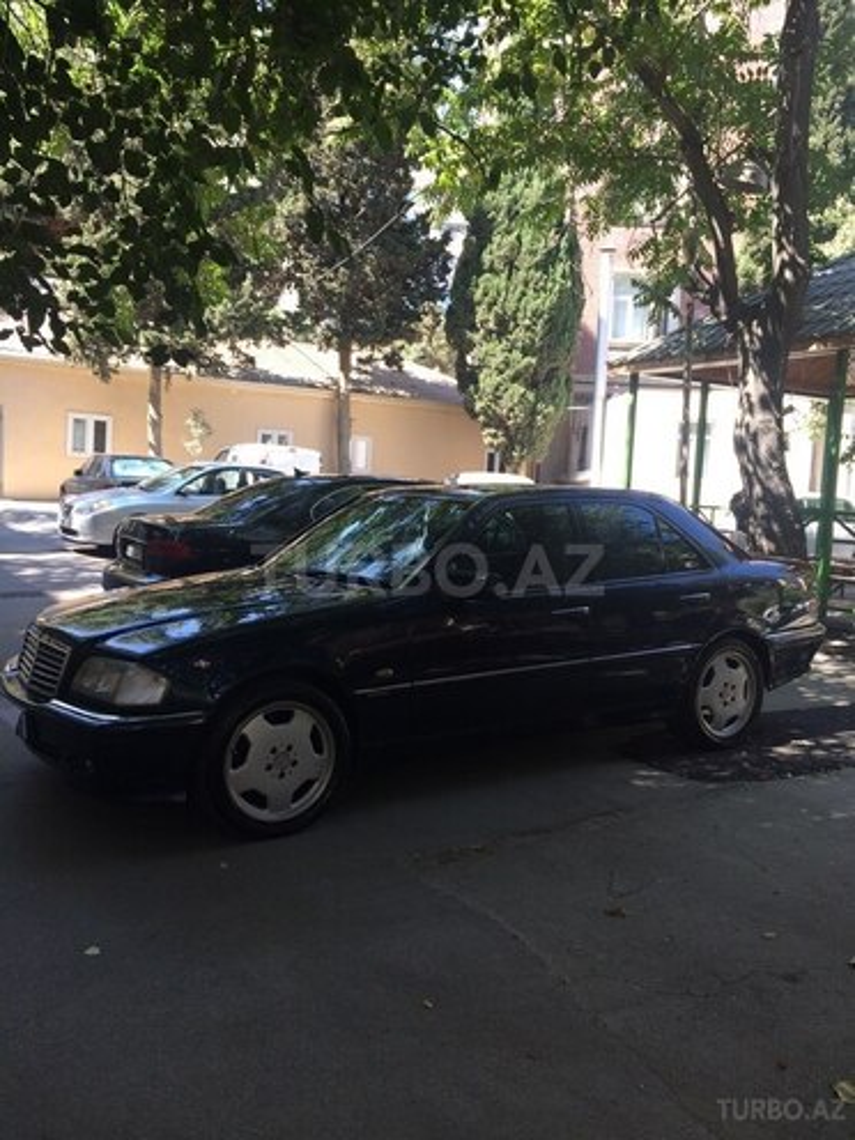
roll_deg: -0.8
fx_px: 955
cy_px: 570
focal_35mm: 29
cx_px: 428
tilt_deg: -5.4
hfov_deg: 48.2
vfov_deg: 61.7
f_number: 2.2
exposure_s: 1/211
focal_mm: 4.15
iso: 32
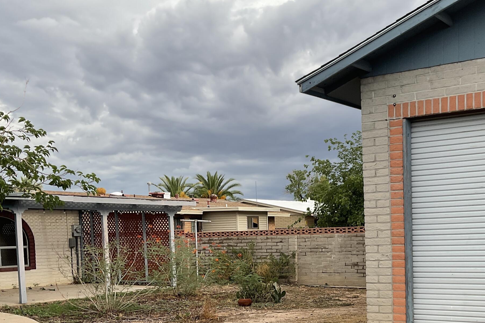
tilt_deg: -3.9
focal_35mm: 50
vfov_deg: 26.3
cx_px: 326
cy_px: 278
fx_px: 673
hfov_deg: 39.1
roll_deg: +1.0
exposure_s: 1/635
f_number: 1.8
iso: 16
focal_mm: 3
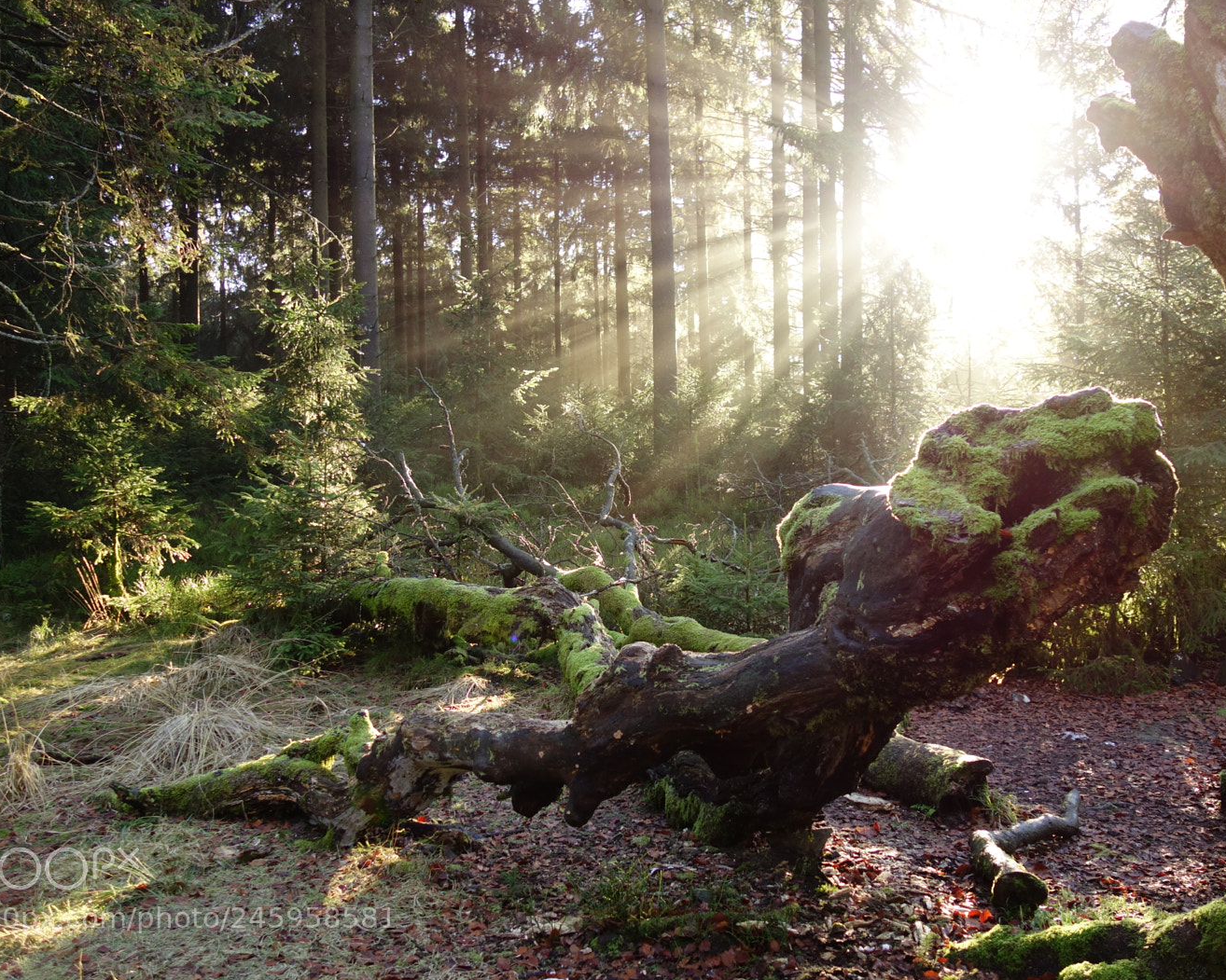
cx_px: 654
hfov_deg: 55.6
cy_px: 494
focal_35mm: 32
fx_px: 1161
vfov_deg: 45.8
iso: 125
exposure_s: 1/100
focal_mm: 10.4
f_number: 2.2
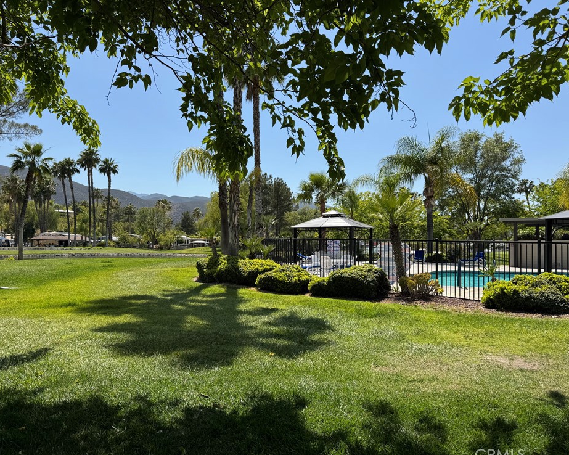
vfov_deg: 54.9
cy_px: 227
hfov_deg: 66.0
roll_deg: -0.6
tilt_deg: +0.0
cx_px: 276
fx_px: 438
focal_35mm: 26
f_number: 1.78
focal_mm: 6.76
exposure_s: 1/4608
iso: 80
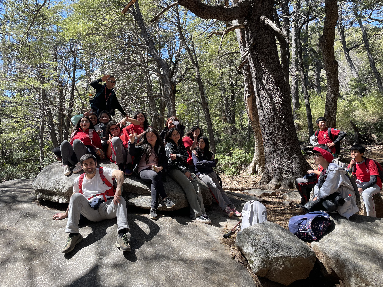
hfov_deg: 67.3
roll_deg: +1.0
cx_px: 192
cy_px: 144
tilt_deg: +10.5
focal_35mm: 26
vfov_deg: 53.1
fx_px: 288
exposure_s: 1/581
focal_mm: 4.2
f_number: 1.6
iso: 50
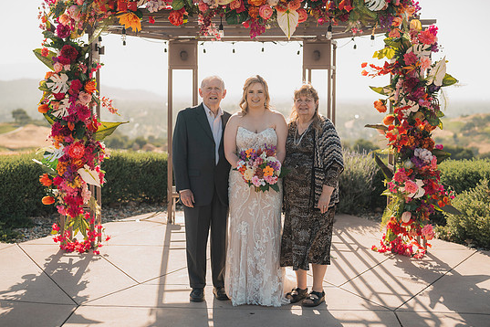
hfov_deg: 36.9
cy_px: 153
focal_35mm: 54
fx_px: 735
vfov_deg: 25.1
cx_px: 235
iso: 50
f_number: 2
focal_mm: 50
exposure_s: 1/1000
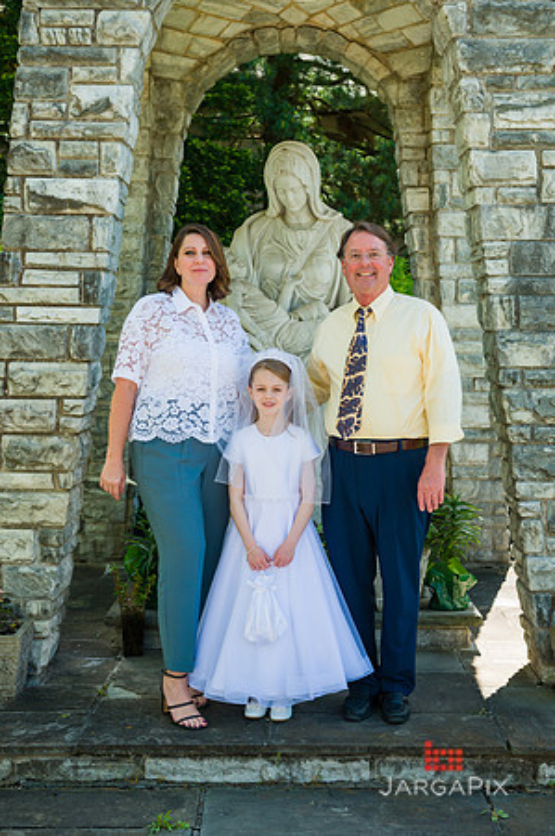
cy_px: 418
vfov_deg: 41.2
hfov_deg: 28.0
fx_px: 1112
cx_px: 278
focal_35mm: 48
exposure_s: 1/500
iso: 250
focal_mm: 48
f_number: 5.6
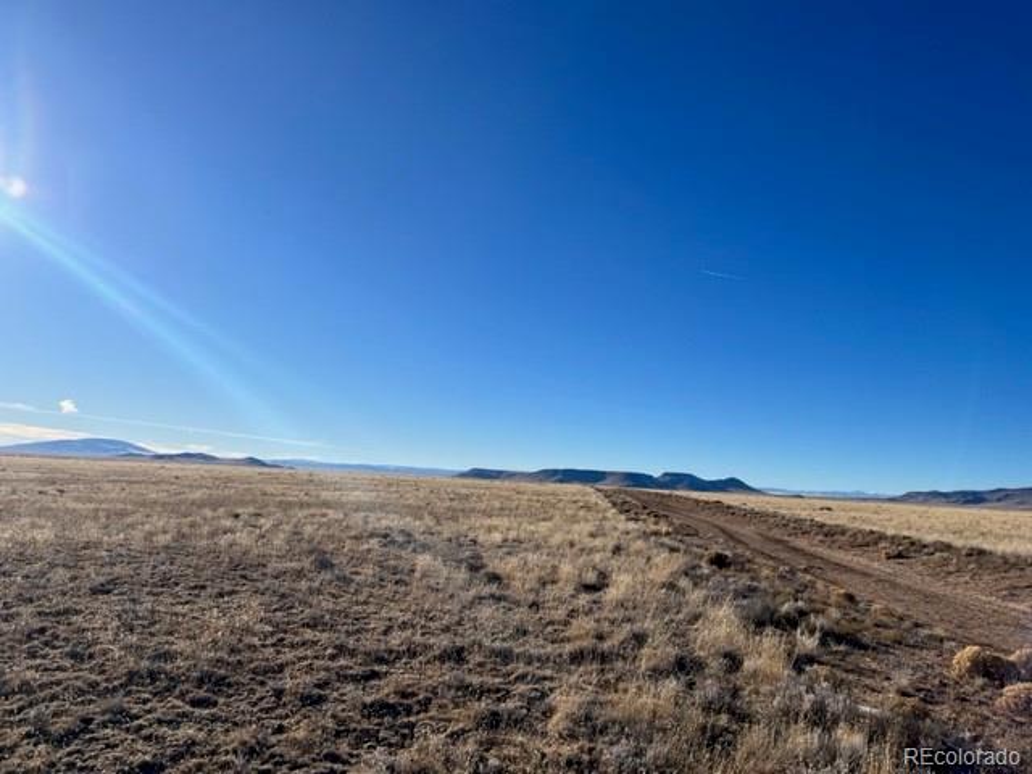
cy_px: 387
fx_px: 775
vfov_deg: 53.1
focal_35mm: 26
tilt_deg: +6.8
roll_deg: -3.8
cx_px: 516
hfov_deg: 67.3
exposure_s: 1/6173
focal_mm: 5.1
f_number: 1.6
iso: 50
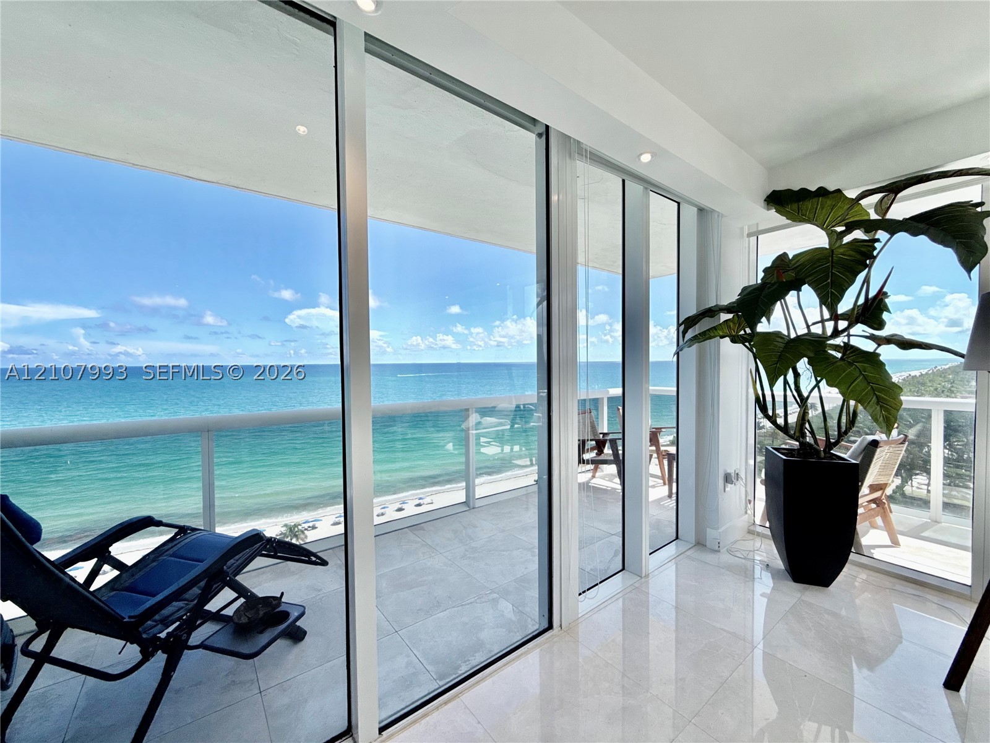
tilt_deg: -1.6
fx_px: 400
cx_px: 495
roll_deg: +0.4
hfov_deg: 102.1
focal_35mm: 14
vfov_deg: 85.7
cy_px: 372
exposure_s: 1/751
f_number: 2.2
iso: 50
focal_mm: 2.22
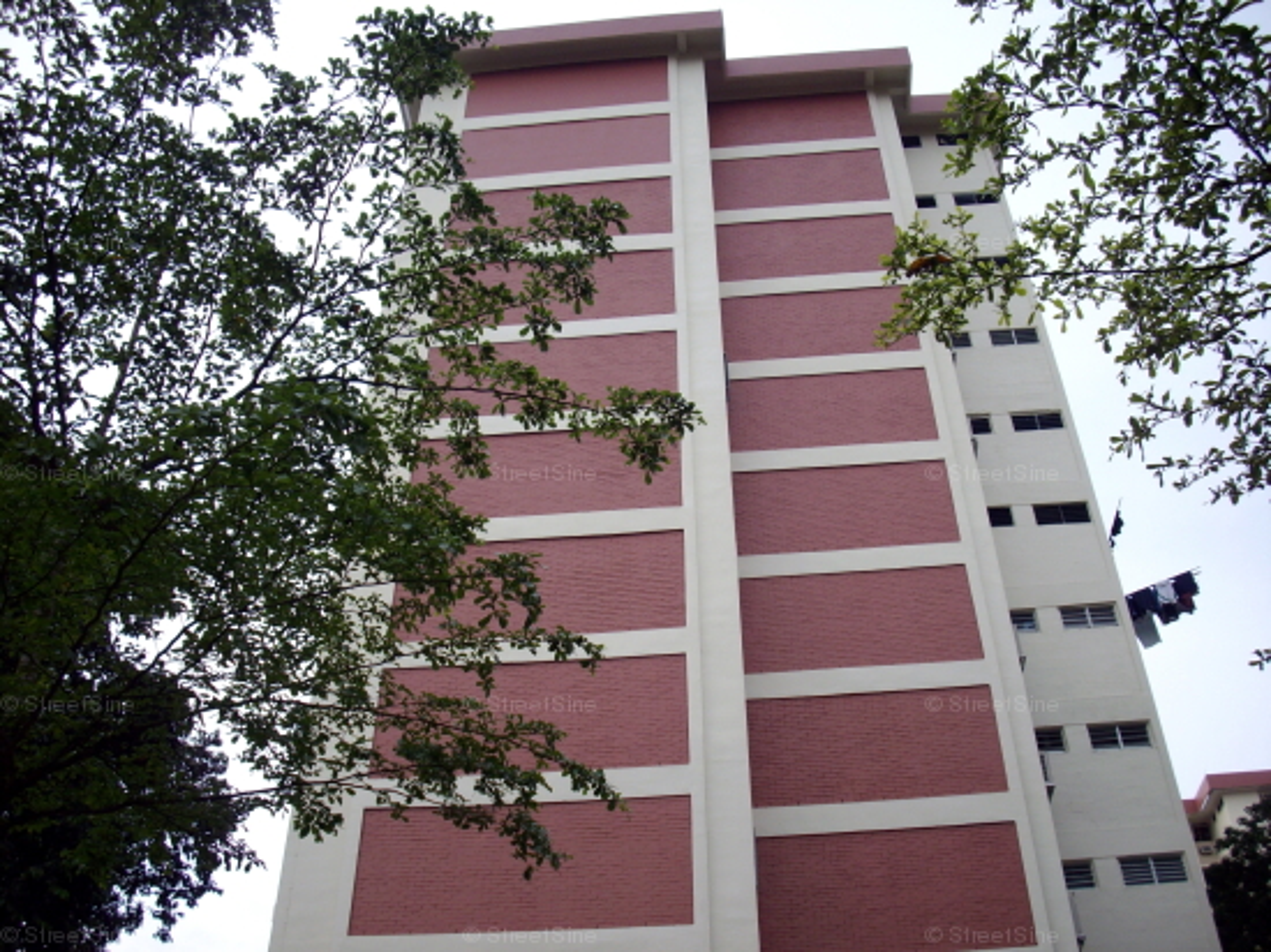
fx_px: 1358
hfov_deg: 50.2
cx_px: 636
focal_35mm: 37
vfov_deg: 38.6
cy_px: 476
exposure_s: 1/100
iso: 80
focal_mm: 6.2
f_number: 5.6
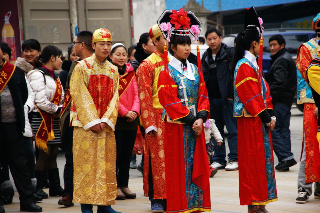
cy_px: 106
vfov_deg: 6.8
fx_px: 1798
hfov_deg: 10.2
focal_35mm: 202
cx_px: 160
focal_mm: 135
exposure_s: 1/320
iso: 200
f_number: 5.6
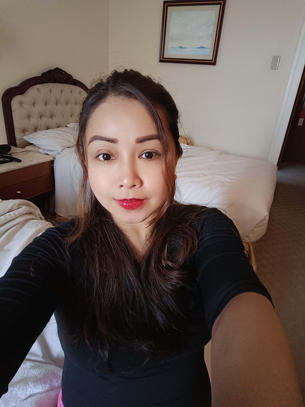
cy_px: 204
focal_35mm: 22
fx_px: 258
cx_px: 152
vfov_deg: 76.4
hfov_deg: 61.1
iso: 800
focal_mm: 2.87
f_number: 2.4
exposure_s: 1/30
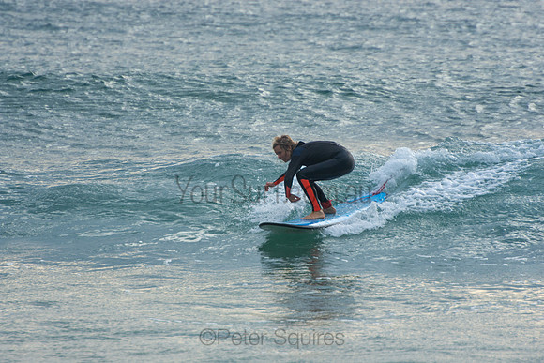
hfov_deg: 3.4
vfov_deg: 2.3
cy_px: 182
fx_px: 9068
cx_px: 272
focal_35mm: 600
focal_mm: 400
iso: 200
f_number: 5.6
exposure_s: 1/400
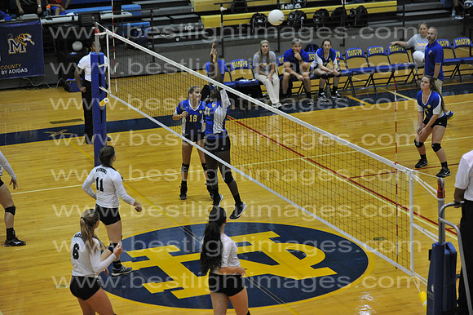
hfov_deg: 14.7
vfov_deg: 9.8
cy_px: 158
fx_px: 1838
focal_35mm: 140
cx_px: 236
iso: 8000
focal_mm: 140
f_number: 4
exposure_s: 1/500
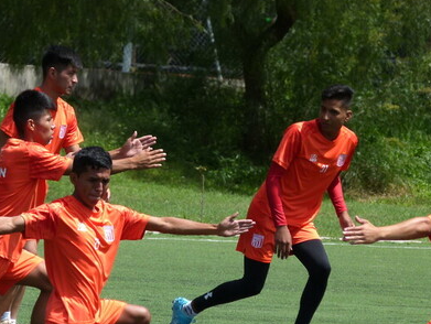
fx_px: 7926
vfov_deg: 2.3
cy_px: 213
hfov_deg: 3.1
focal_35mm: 636
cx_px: 101
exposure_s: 1/640
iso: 100
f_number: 4.2
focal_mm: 70.1
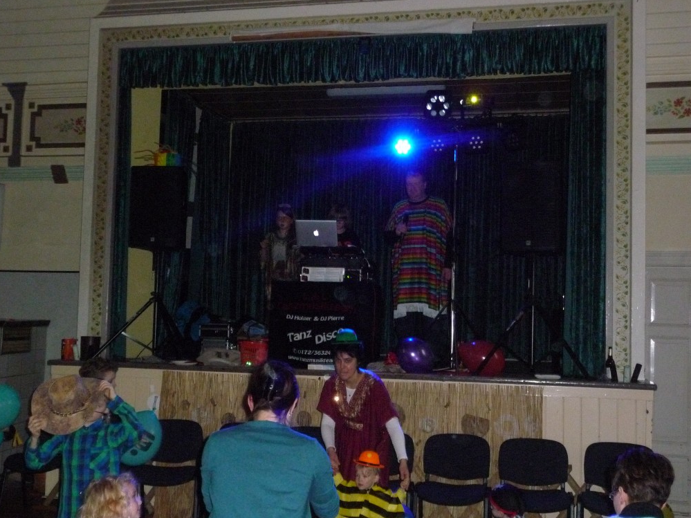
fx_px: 818
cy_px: 263
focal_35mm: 41
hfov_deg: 45.8
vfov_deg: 35.1
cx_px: 348
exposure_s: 1/30
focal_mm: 6.7
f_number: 3.9
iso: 800
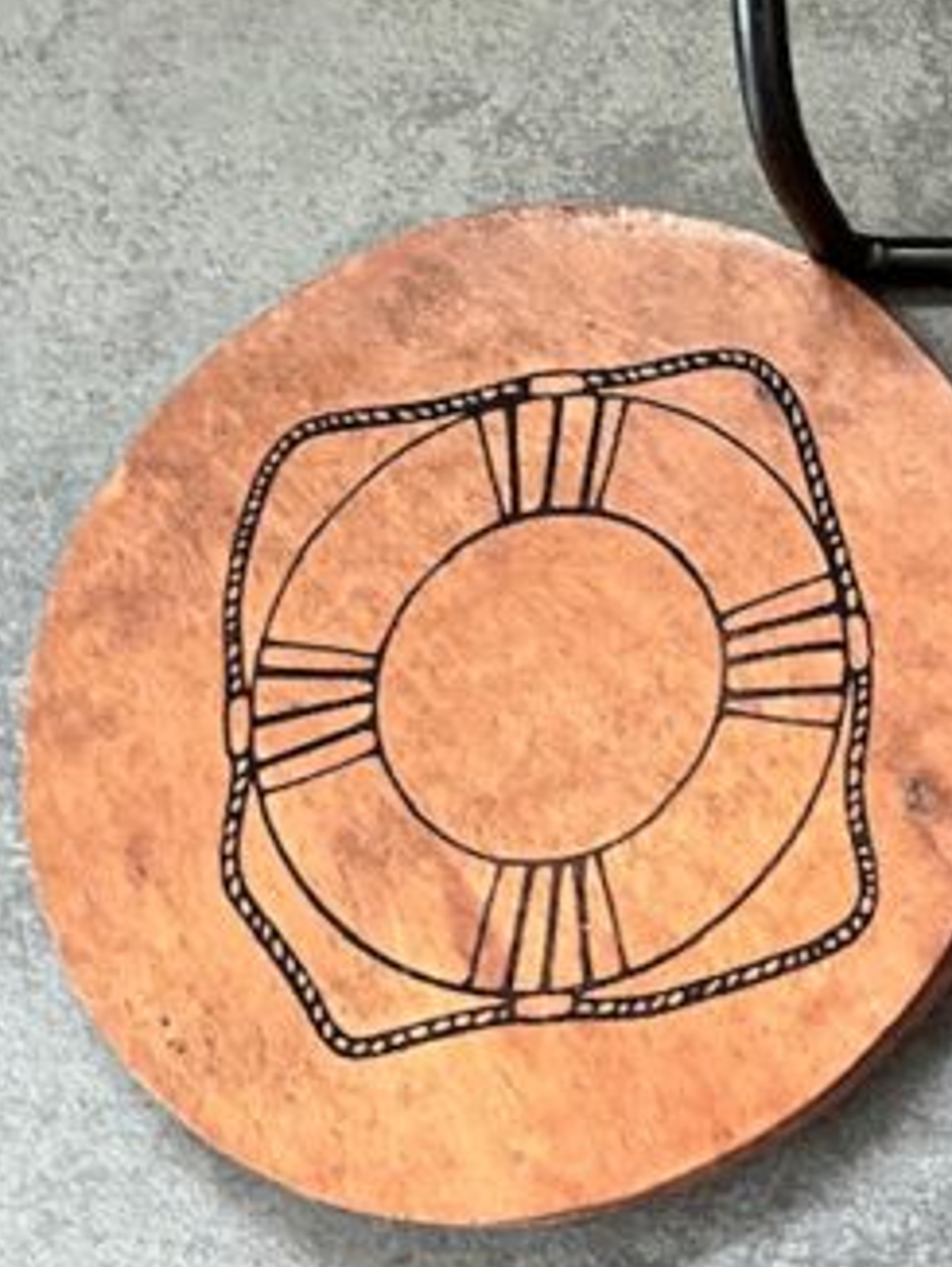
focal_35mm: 91
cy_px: 31
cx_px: 1399
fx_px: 3333
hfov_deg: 15.1
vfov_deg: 20.9
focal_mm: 3
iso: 160
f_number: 1.8
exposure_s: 1/60
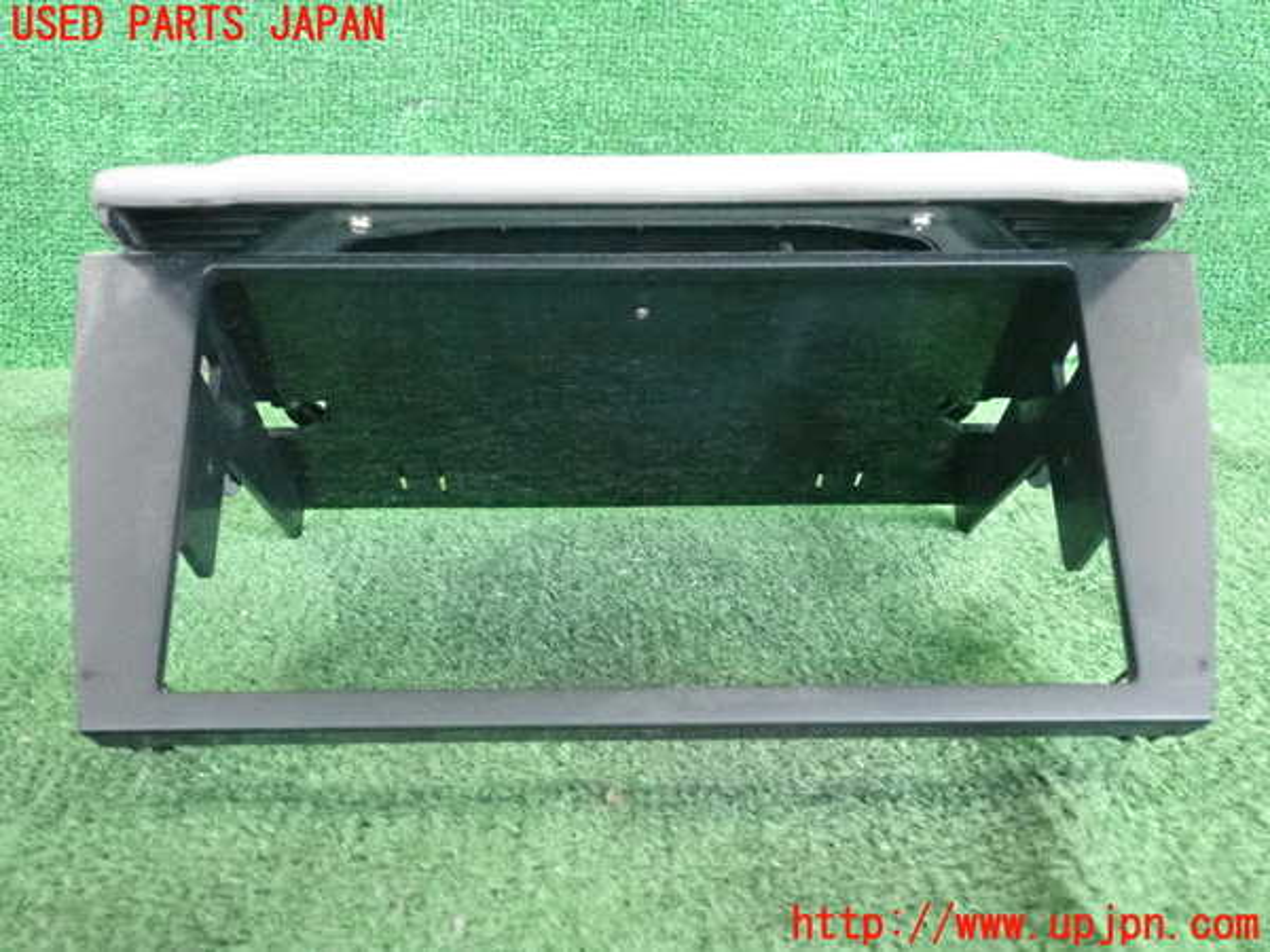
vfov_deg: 35.1
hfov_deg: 45.8
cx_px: 635
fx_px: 1504
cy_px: 476
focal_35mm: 41
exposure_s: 1/125
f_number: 2.8
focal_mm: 7.31
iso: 4000
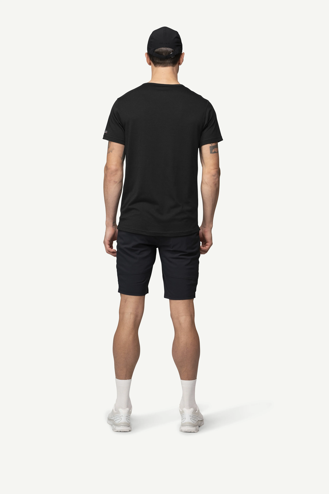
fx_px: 960
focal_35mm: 70
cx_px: 164
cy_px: 247
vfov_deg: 28.8
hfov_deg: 19.5
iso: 500
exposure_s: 1/80
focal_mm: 70
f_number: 5
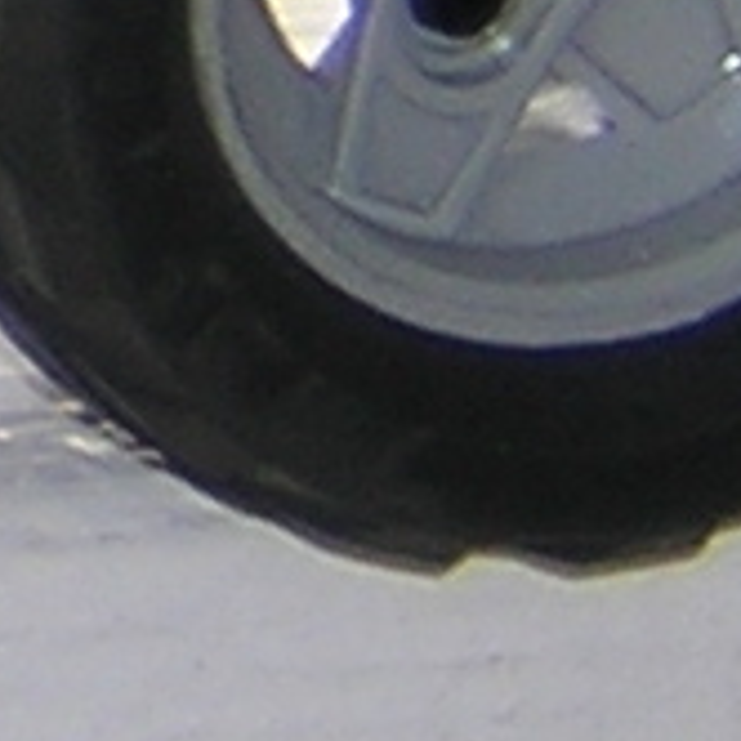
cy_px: -1705
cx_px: -2174
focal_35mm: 563
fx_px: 13635
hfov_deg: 3.0
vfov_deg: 3.0
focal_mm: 8.6
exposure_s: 1/47.5
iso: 100
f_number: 3.5
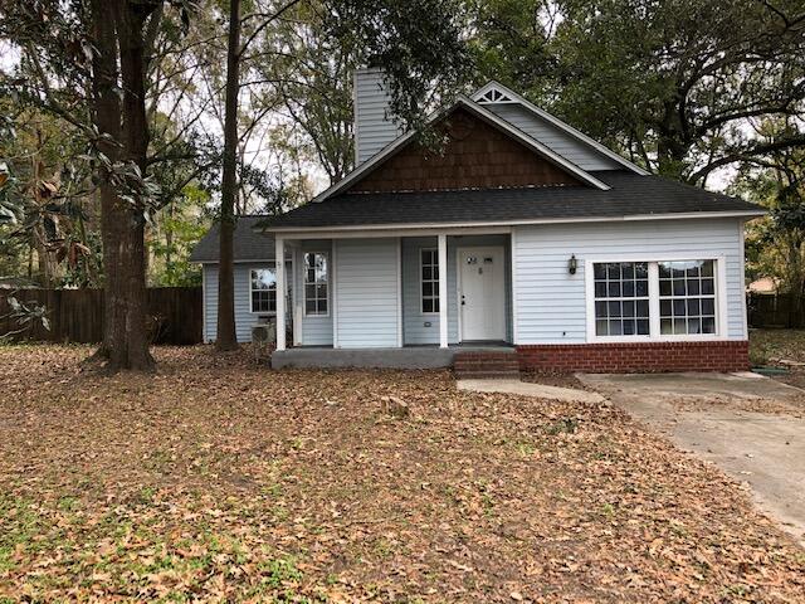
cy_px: 302
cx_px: 402
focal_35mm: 28
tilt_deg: +2.3
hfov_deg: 63.4
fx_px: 651
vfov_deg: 49.7
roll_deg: +0.5
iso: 20
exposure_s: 1/138
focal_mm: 3.99
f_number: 1.8
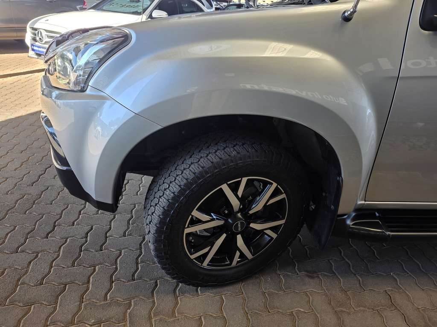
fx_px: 290
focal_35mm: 23
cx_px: 218
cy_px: 164
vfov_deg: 58.9
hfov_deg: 73.9
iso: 64
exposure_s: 1/180
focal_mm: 6.25
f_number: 1.7
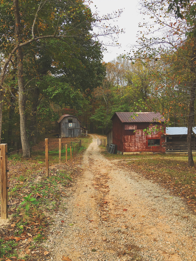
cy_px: 130
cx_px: 98
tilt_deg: -5.3
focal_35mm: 29
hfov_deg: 48.2
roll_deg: -0.5
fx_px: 219
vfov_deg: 61.7
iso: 25
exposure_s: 1/610
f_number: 2.2
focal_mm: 4.15
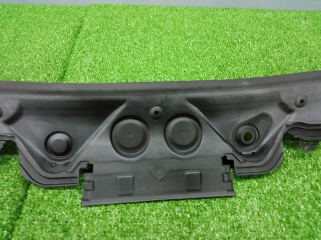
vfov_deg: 51.3
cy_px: 120
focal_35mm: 27
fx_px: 250
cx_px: 160
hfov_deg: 65.4
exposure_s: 1/20
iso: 1606
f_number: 2.2
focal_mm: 3.79
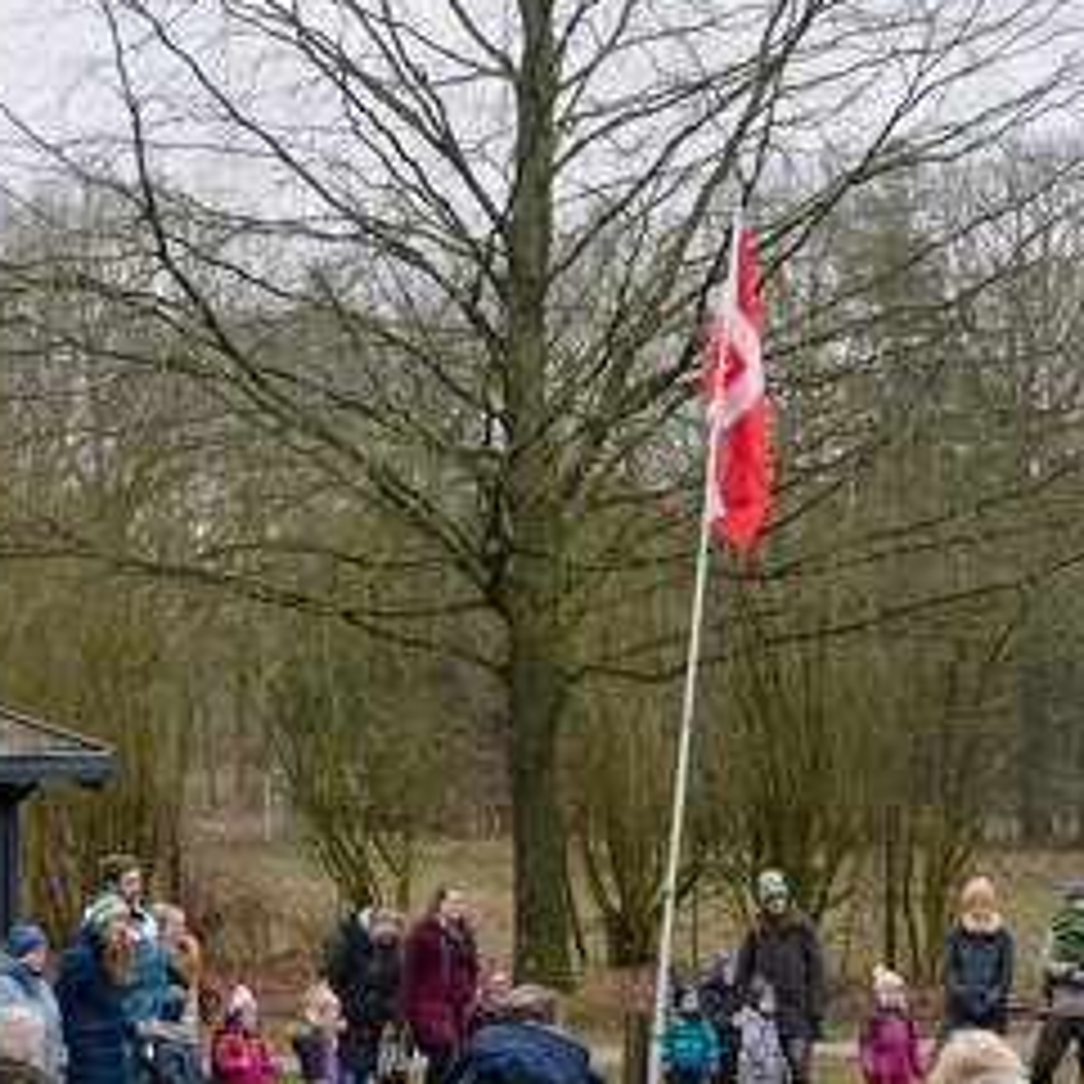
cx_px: 711
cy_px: 693
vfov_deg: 16.4
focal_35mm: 106
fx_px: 3755
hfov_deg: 16.4
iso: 560
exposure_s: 1/80
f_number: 7.1
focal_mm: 38
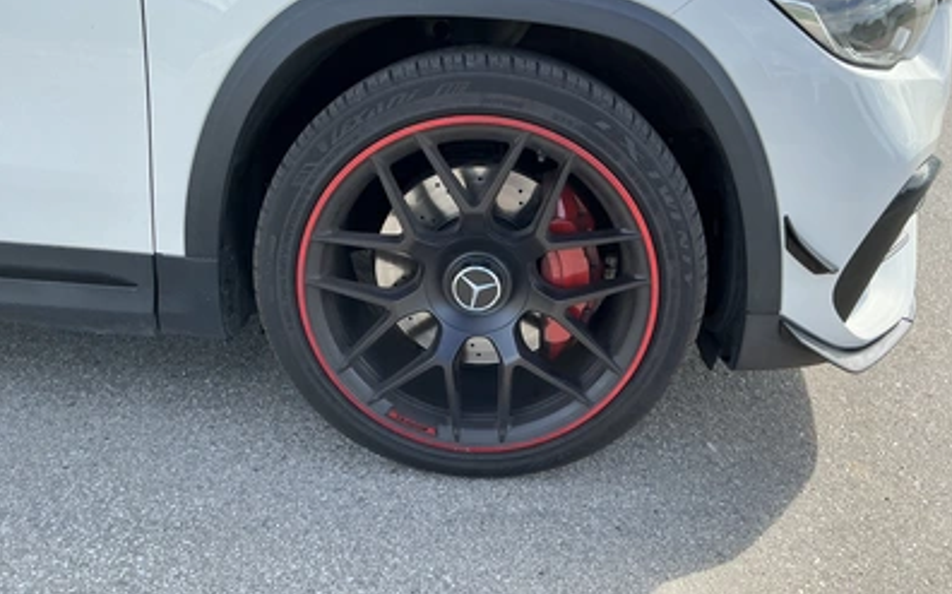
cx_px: 474
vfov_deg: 41.6
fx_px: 778
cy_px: 245
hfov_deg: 62.9
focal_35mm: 30
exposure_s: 1/482
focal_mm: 3
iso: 25
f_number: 1.8
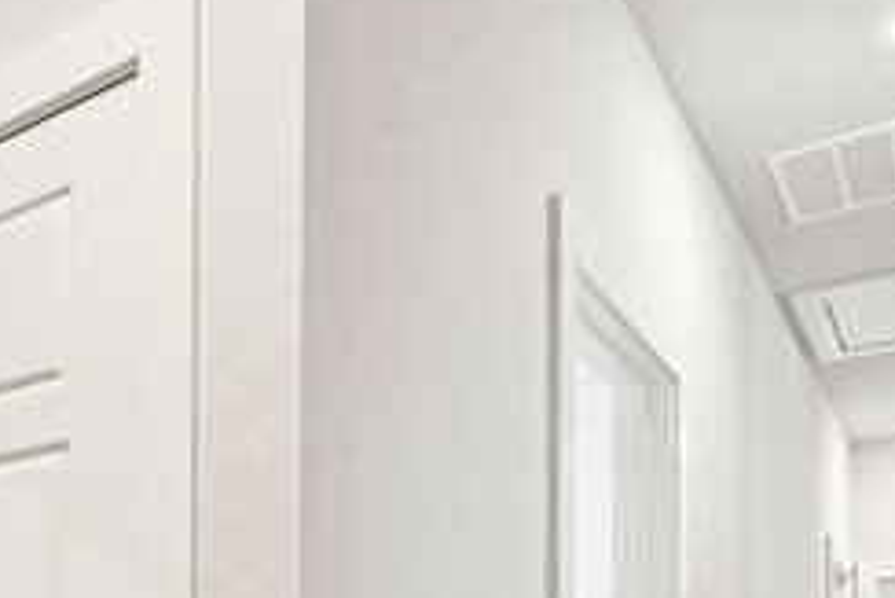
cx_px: 99
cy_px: 758
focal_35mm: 42
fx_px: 1045
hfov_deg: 42.7
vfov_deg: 27.3
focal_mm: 16
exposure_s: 1/10
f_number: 8
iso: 400
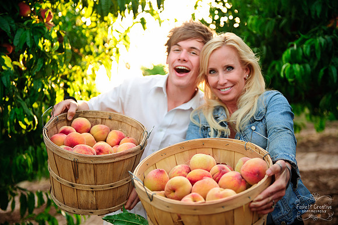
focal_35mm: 50
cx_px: 169
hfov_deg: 39.6
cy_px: 112
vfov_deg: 27.0
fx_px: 469
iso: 200
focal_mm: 50
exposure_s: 1/160
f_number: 2.8
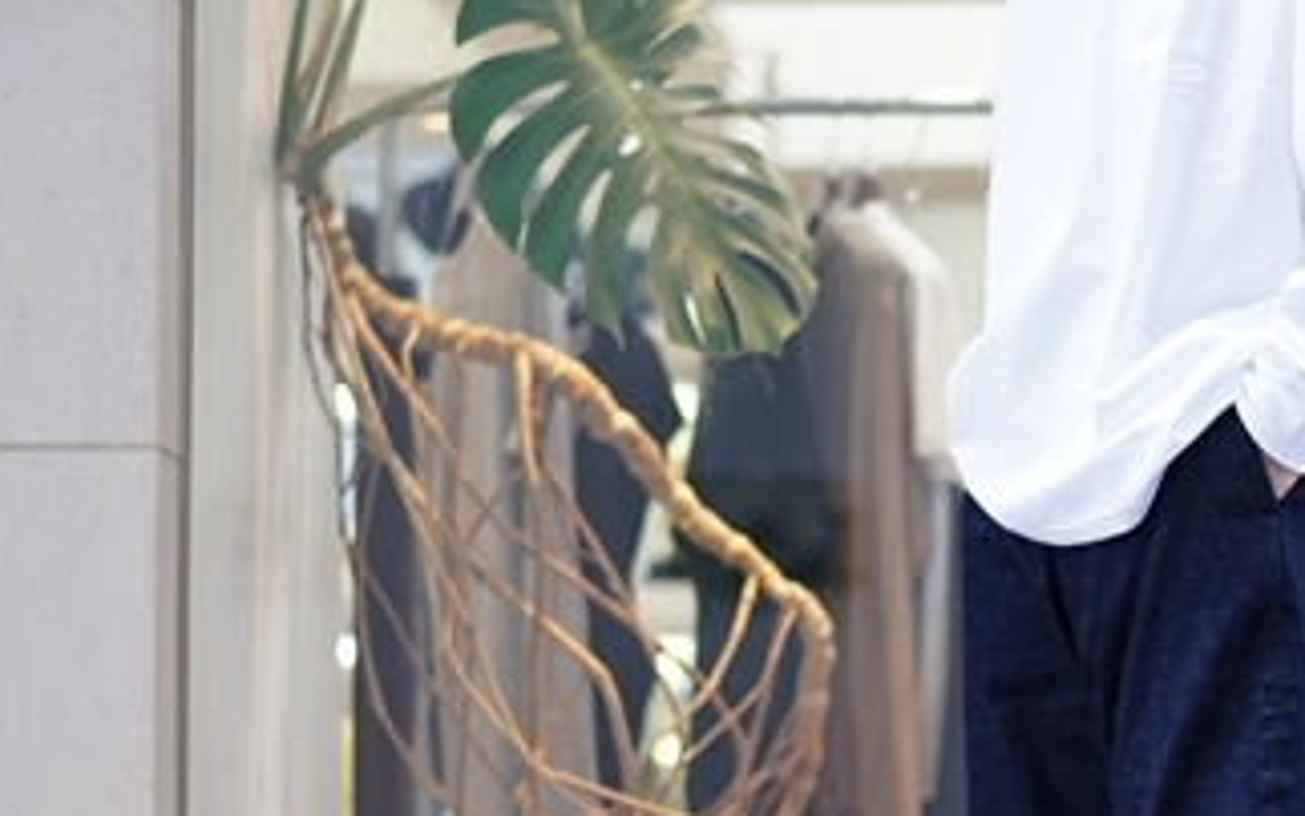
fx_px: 4944
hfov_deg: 14.9
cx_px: 1200
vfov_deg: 9.4
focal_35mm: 139
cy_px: 652
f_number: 1.8
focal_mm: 55
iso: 160
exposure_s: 1/60
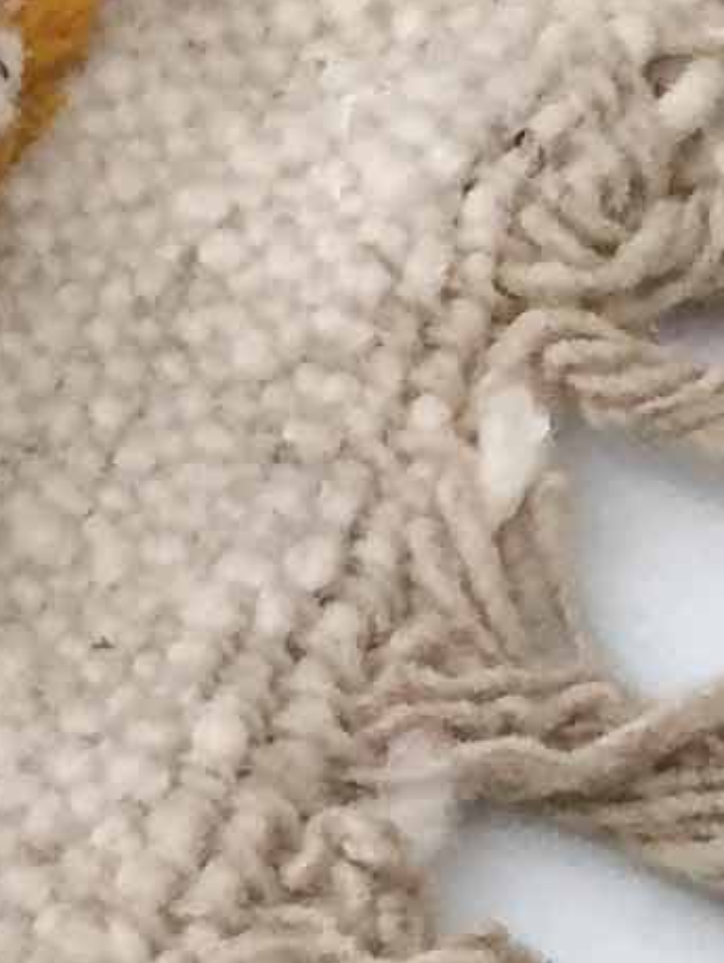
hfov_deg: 6.6
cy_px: 866
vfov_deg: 9.6
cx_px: -1372
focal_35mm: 206
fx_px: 5737
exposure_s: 1/33
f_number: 2.2
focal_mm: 4.15
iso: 64
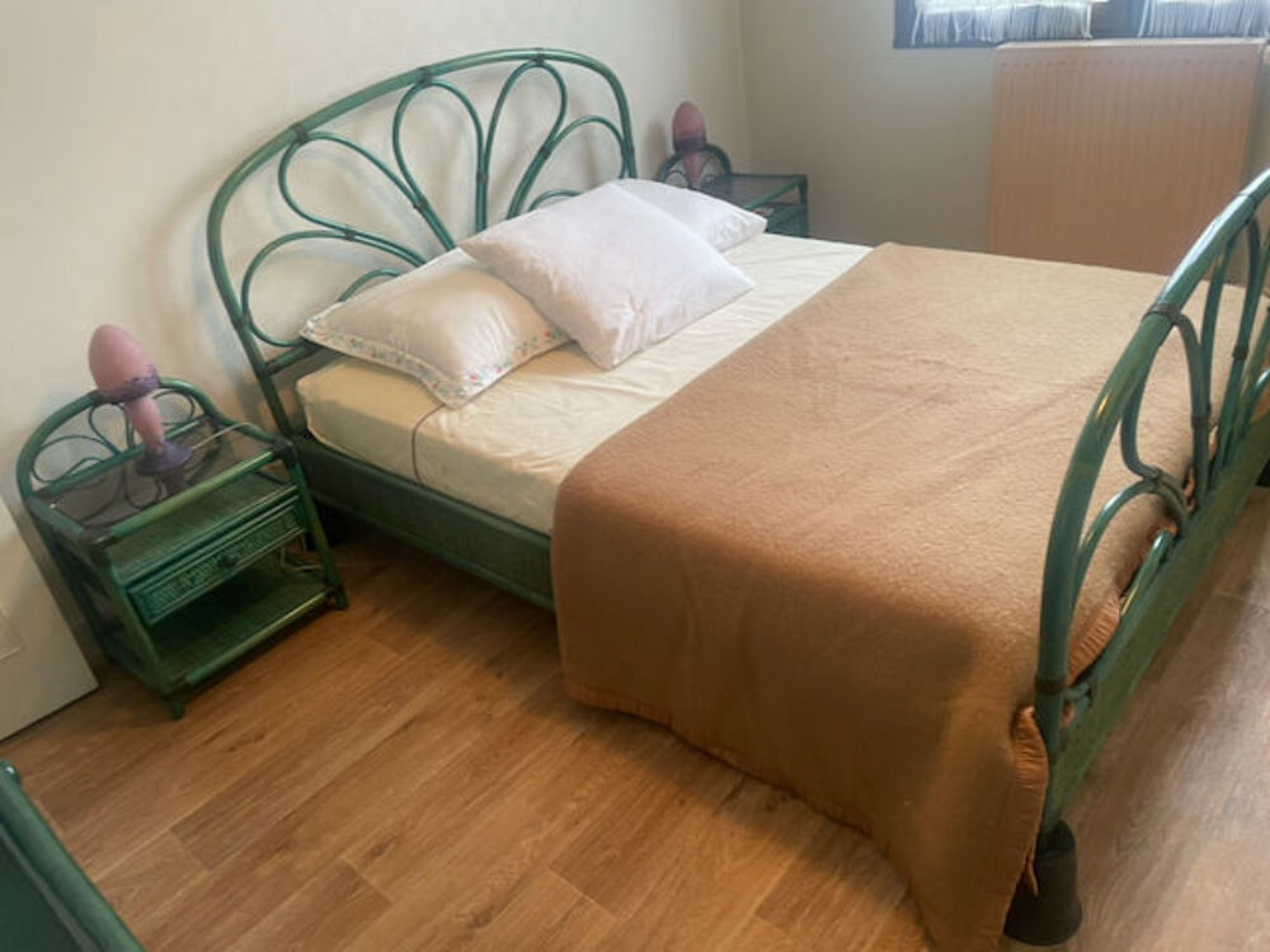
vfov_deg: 53.1
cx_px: 635
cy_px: 476
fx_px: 954
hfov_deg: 67.3
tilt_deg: -27.2
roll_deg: +8.3
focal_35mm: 26
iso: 80
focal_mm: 4.2
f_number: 1.6
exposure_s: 1/50
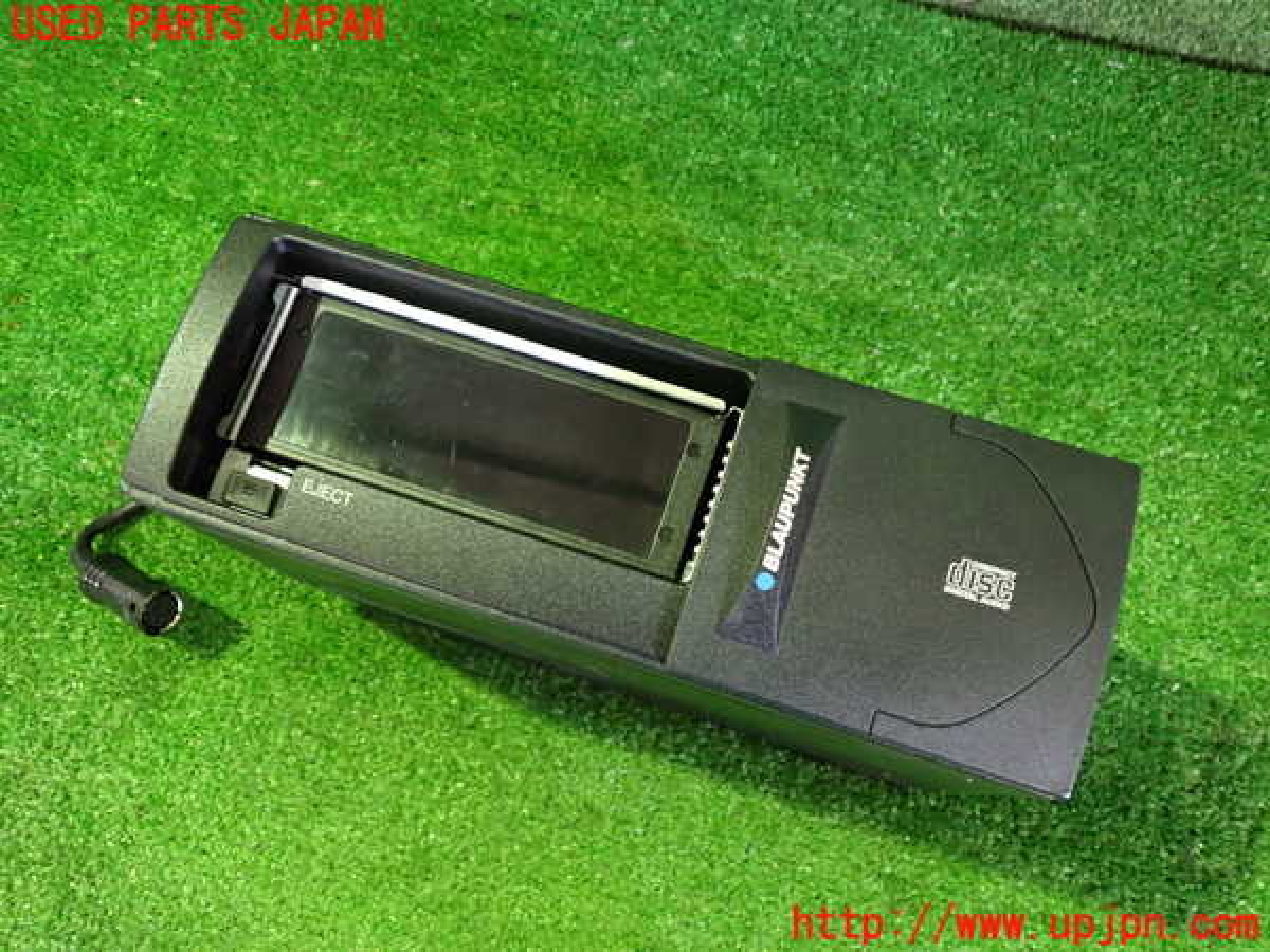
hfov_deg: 60.0
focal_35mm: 30
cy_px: 476
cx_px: 635
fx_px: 1101
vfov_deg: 46.8
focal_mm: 5.4
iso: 800
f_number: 2.3
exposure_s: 1/20
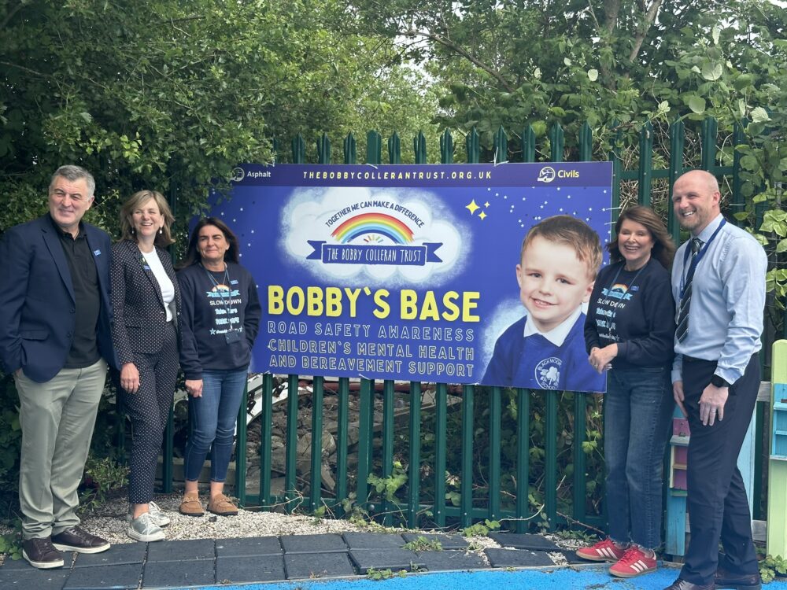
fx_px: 1091
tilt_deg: -4.0
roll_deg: -0.4
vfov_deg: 30.3
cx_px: 394
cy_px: 295
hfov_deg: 39.7
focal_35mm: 48
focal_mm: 6.86
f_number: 1.78
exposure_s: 1/1590
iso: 64
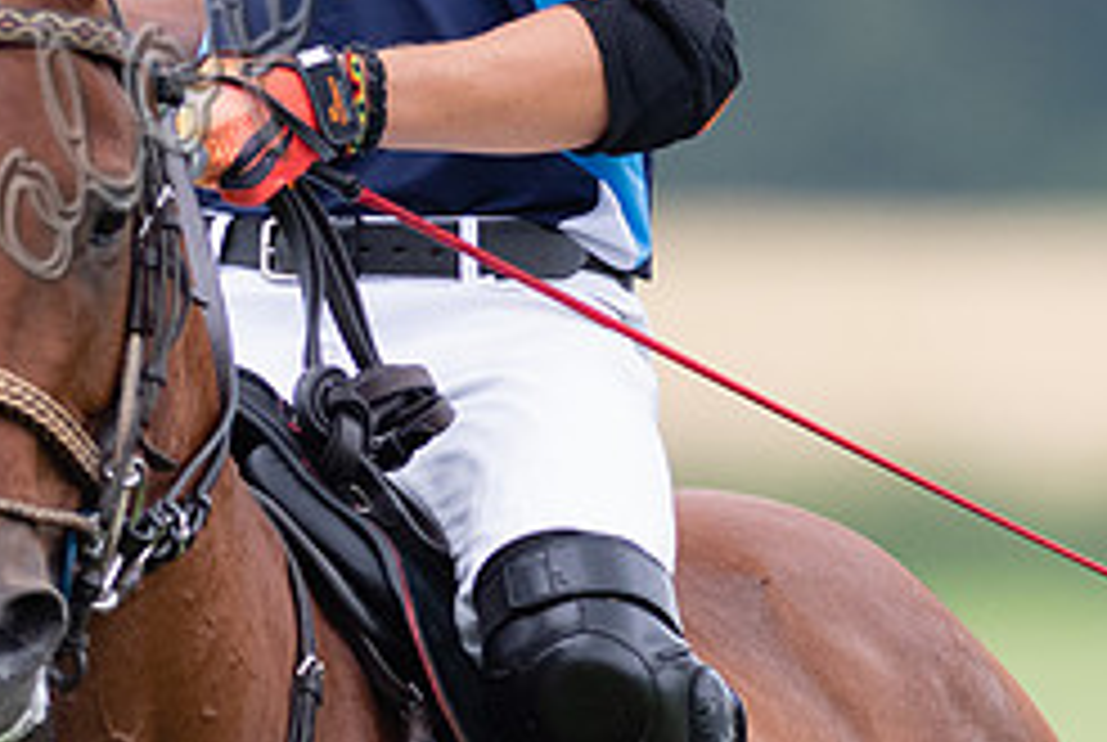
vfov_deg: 1.0
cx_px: 371
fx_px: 40817
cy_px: -320
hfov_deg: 1.6
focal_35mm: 1325
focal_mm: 300
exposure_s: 1/3200
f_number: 2.8
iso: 400
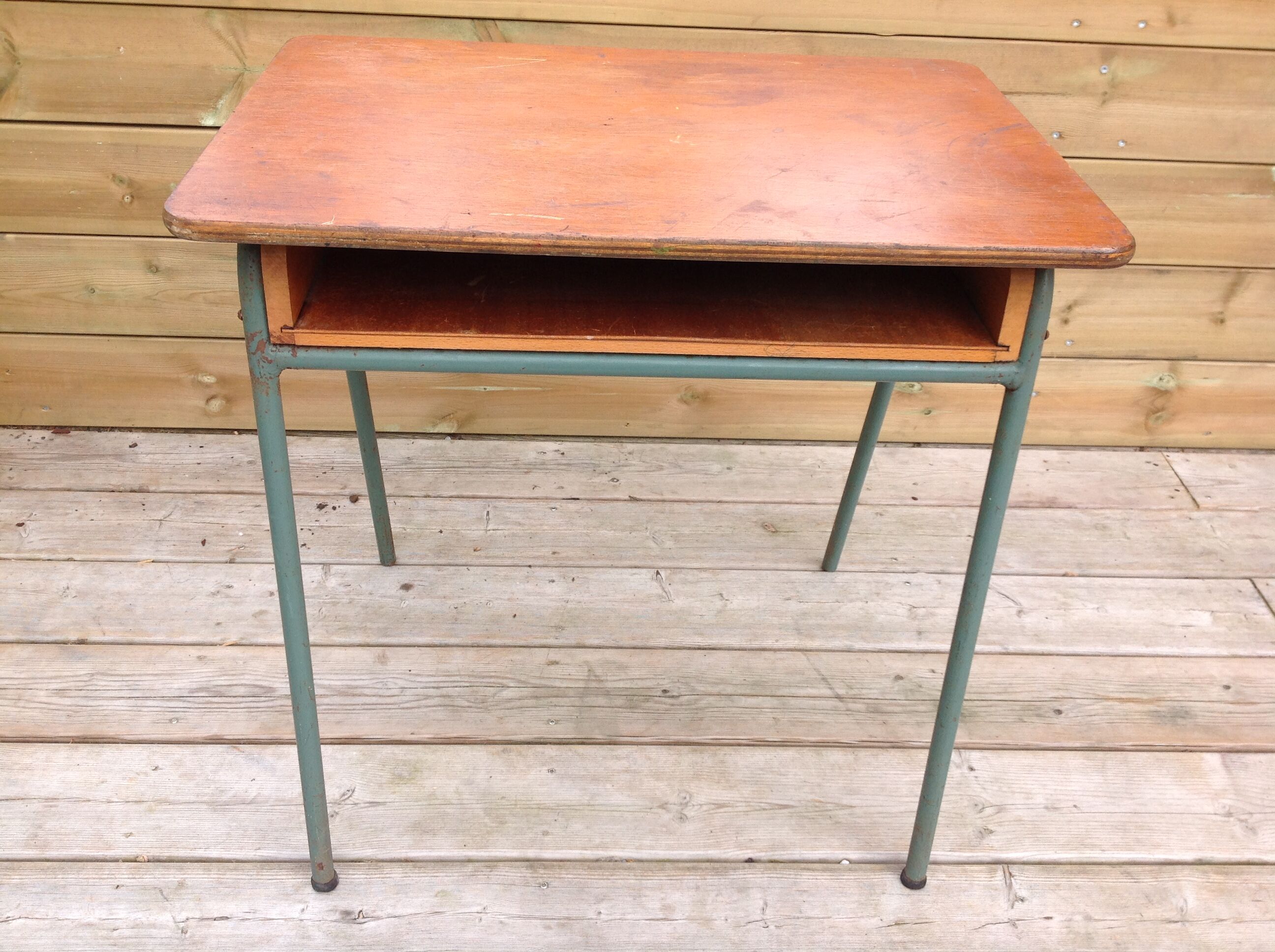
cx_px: 638
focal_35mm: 35
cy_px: 476
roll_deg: -1.6
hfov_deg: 52.7
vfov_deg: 40.6
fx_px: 1287
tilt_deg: -34.5
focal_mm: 4.28
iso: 50
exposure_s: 1/504
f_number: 2.4
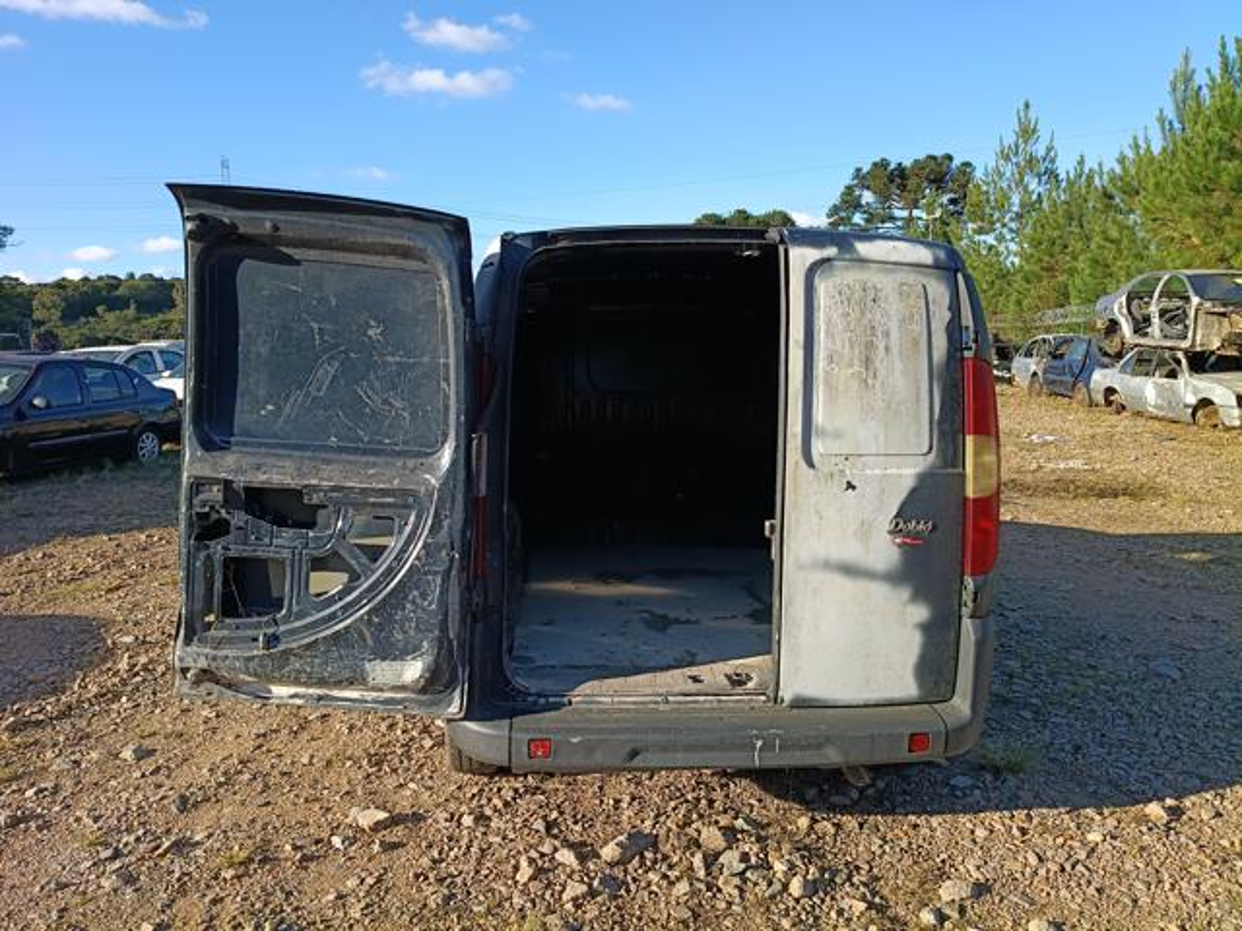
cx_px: 621
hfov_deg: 67.3
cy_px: 466
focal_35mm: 26
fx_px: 933
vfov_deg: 53.1
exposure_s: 1/657
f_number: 1.8
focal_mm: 4.81
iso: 142
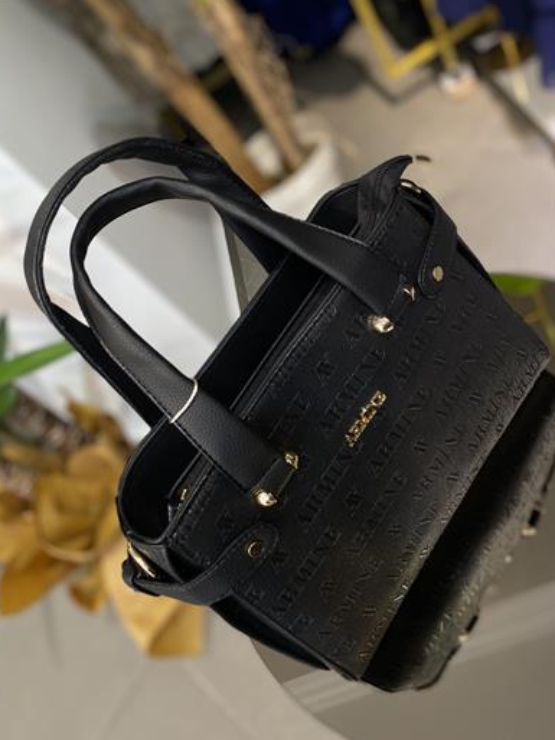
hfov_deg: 51.4
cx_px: 272
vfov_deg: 65.3
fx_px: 577
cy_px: 377
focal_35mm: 27
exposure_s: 1/50
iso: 64
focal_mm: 4.25
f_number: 1.8
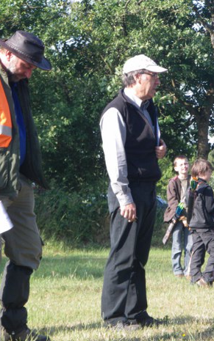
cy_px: 166
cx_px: 80
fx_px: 1277
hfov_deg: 9.6
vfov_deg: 15.2
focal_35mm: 137
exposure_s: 1/125
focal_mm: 16.7
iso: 64
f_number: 5
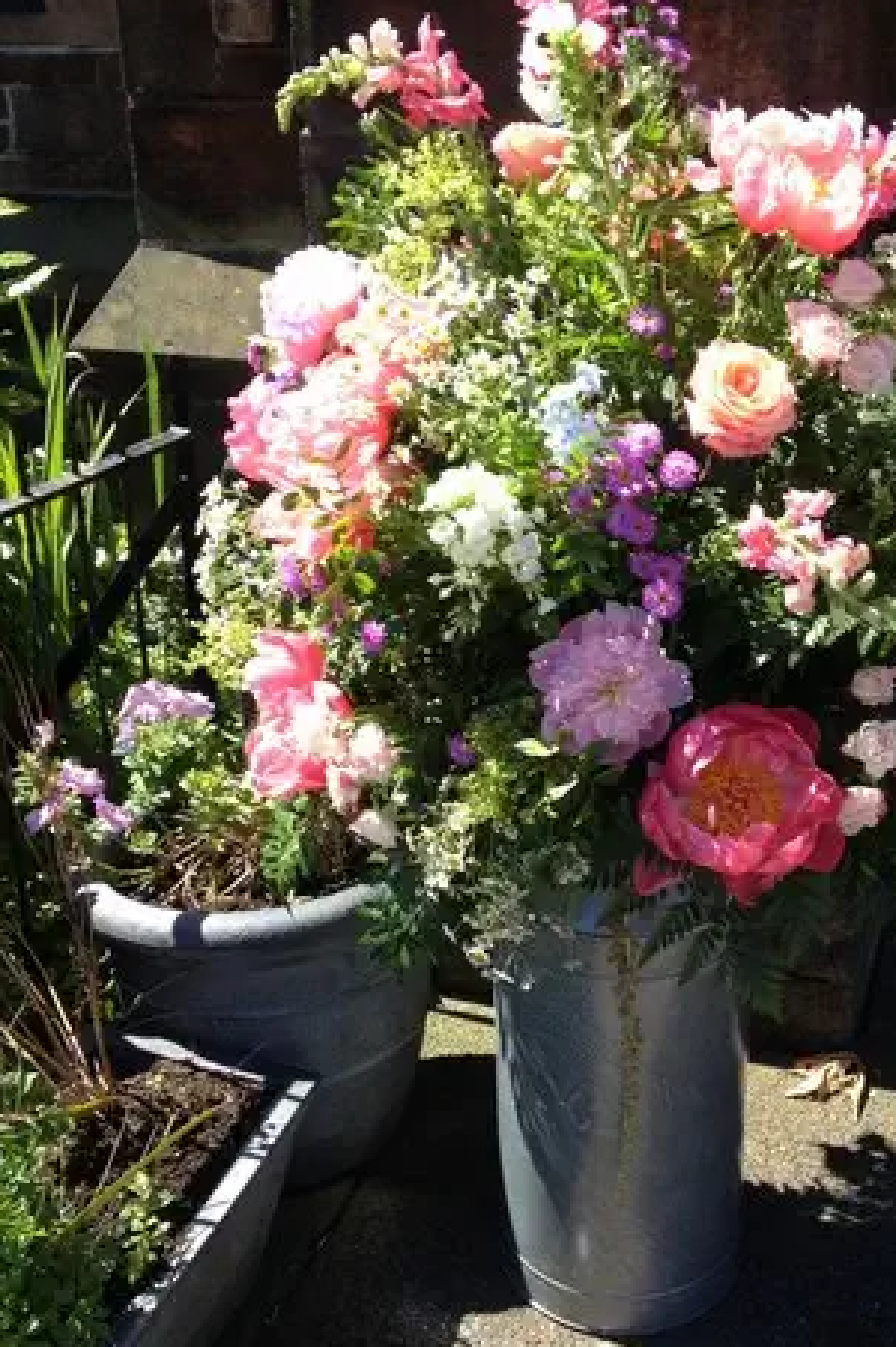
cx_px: 573
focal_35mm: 45
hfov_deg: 29.7
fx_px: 1682
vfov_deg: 43.6
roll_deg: -0.4
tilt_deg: -24.0
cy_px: 724
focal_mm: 4.28
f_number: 2.4
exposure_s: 1/468
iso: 50
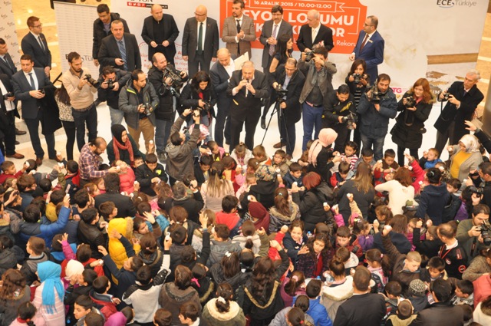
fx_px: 981
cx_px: 246
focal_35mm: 72
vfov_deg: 18.9
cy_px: 163
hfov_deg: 28.1
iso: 1100
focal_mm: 48
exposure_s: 1/60
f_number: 4.8
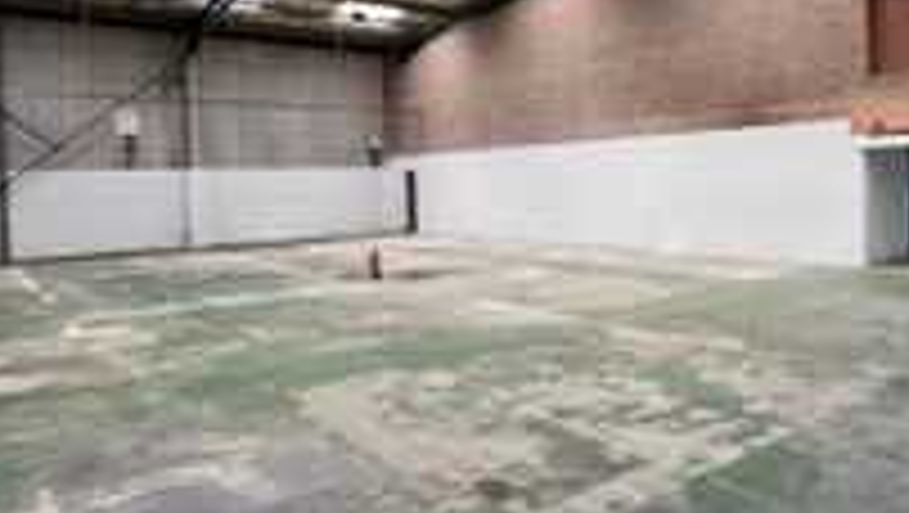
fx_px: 675
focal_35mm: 28
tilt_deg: -1.4
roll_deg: +1.9
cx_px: 598
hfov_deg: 66.2
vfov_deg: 41.3
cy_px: 198
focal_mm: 1.57
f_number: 1.8
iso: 160
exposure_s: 1/99
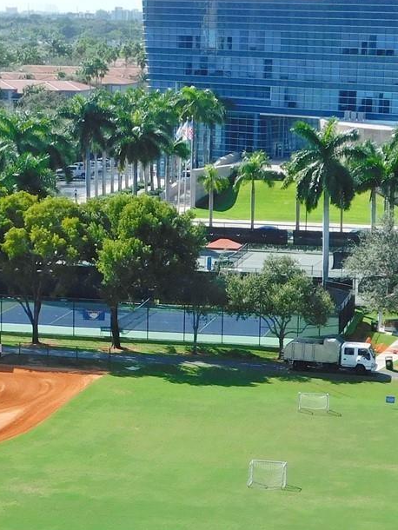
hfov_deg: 12.6
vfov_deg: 16.6
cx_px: 204
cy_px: 420
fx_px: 1808
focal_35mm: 118
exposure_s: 1/800
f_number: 3.7
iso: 125
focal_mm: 8
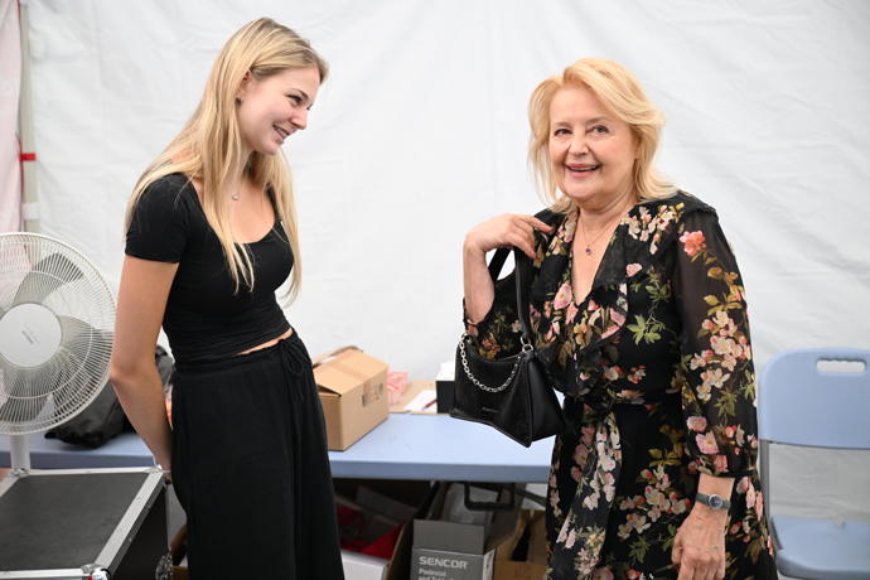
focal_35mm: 44
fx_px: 1063
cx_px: 435
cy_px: 290
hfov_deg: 44.5
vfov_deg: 30.5
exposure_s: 1/8000
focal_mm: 44
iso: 2500
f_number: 2.8
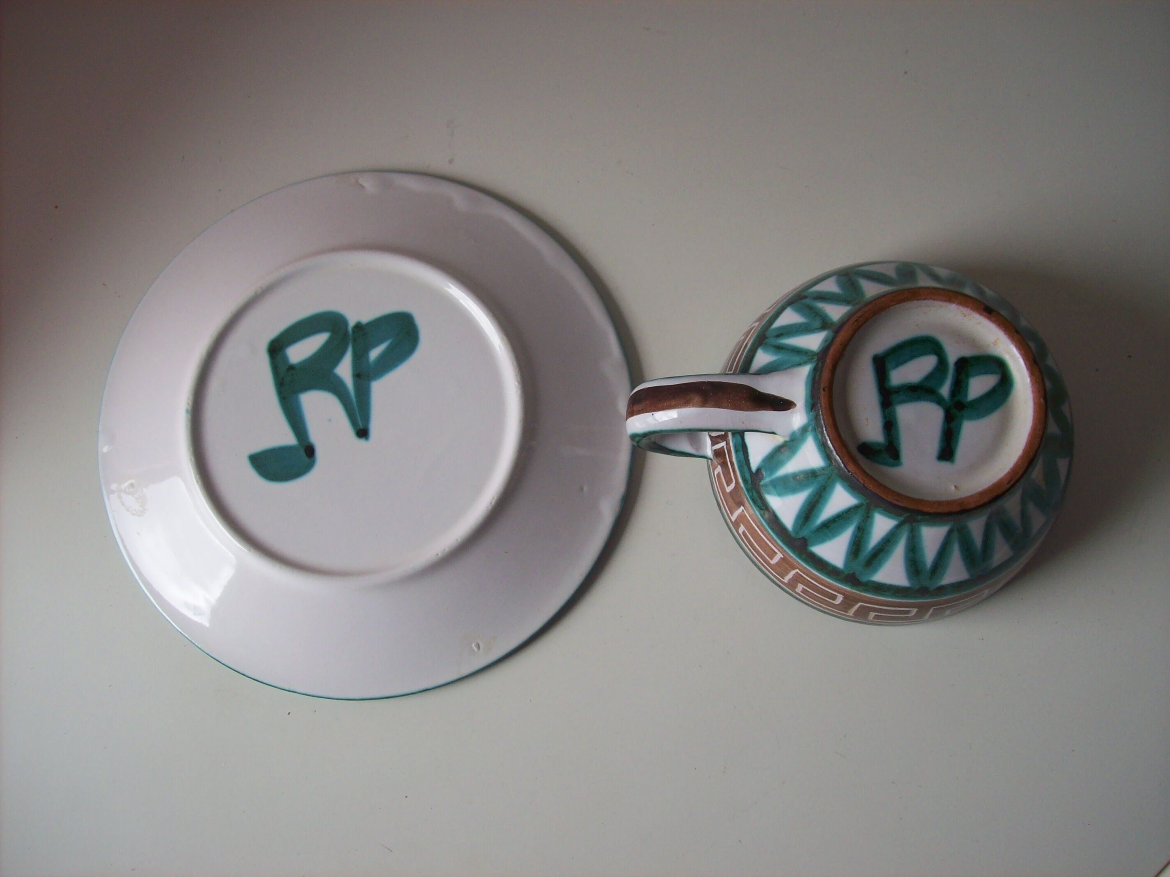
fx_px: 1216
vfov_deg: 39.6
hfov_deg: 51.4
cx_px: 585
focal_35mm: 36
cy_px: 438
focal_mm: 6
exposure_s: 1/253
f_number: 2.7
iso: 80
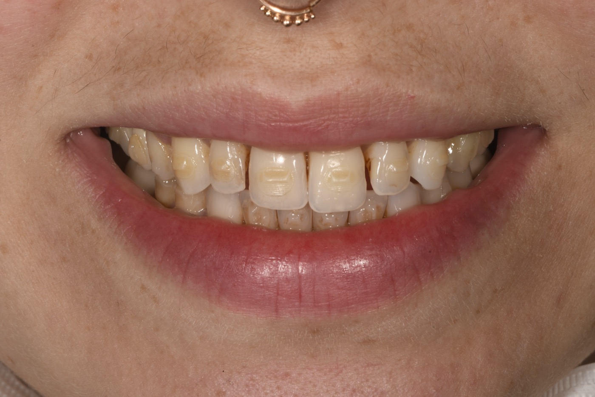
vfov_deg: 10.8
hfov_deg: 16.1
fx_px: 2099
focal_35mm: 127
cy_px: 198
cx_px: 298
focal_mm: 85
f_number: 36
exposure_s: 1/40
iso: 100
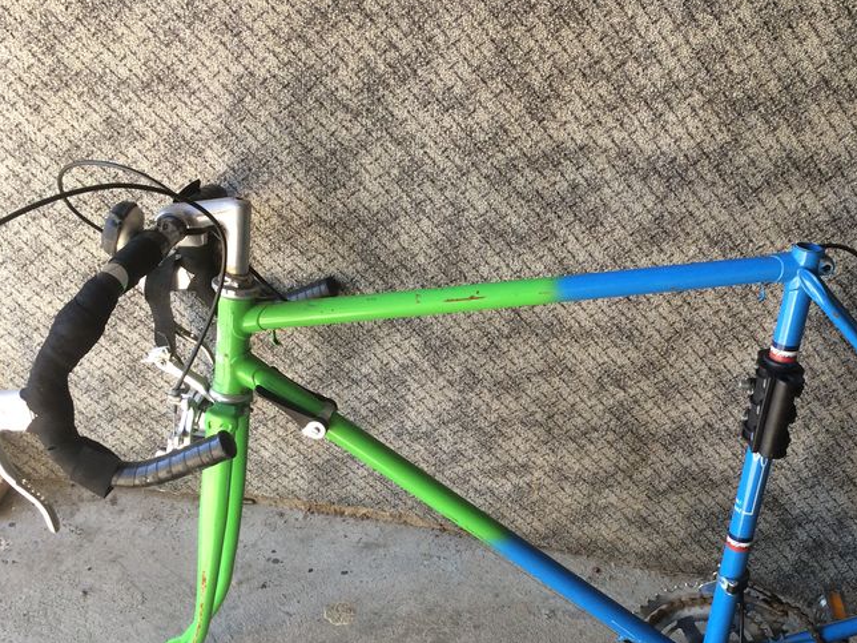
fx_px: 1114
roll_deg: -13.9
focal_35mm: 45
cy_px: 442
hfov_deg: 41.4
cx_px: 591
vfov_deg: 31.9
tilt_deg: -42.1
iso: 50
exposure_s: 1/100
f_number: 2.2
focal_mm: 4.15
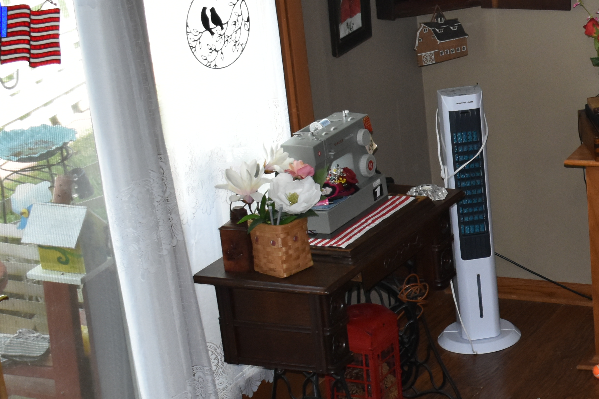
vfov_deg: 12.3
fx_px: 1847
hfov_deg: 17.5
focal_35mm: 111
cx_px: 722
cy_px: 303
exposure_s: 1/200
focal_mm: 30
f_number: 4.2
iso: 1100
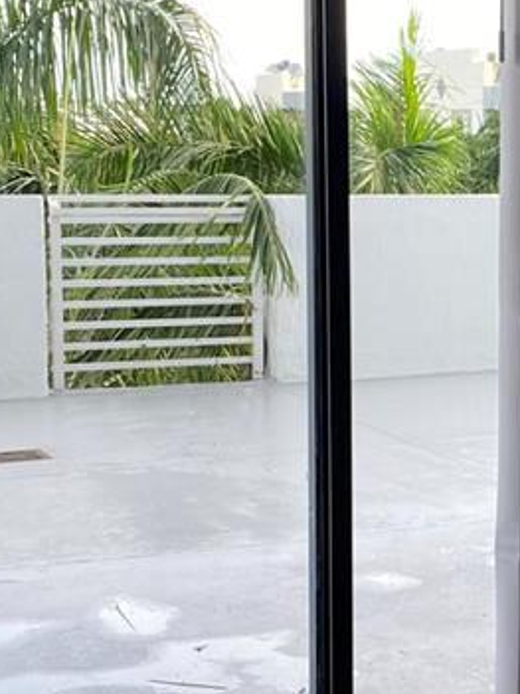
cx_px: 613
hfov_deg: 16.0
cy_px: 380
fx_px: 1784
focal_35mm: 89
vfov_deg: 22.0
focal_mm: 4.25
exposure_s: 1/120
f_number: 1.8
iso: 80
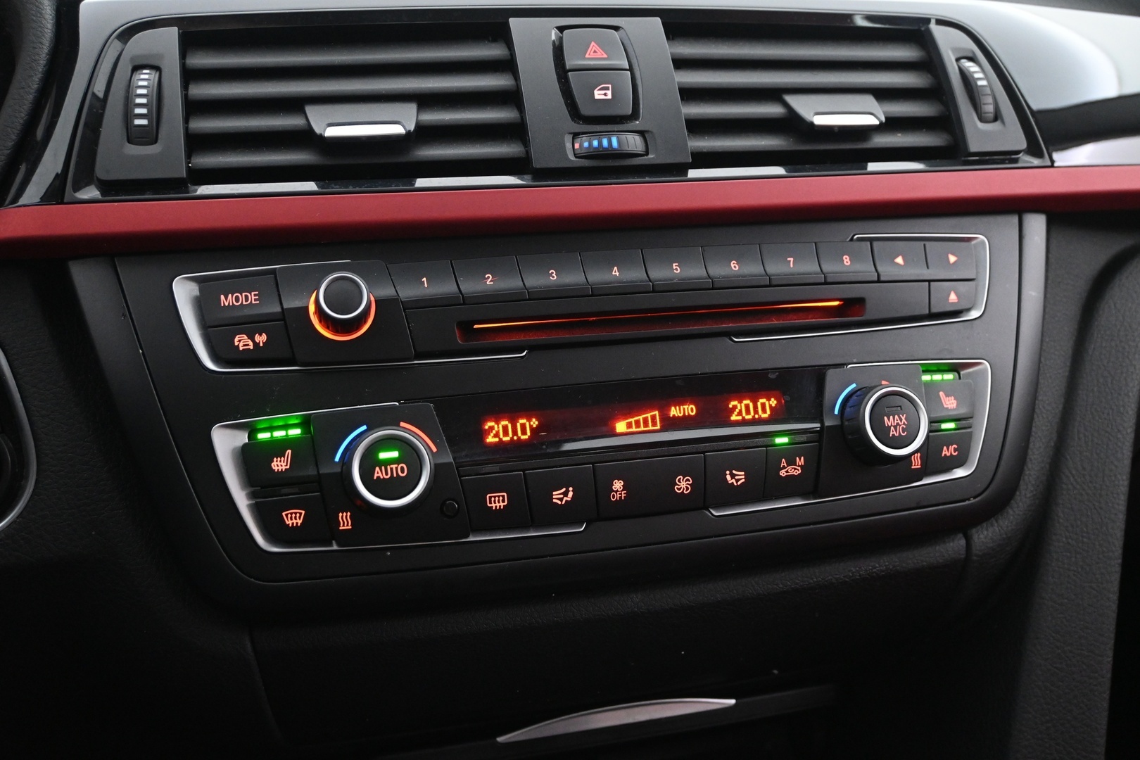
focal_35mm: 33
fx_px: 1045
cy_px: 380
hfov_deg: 57.2
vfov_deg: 40.0
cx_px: 570
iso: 3200
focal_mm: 22
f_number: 4
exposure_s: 1/15
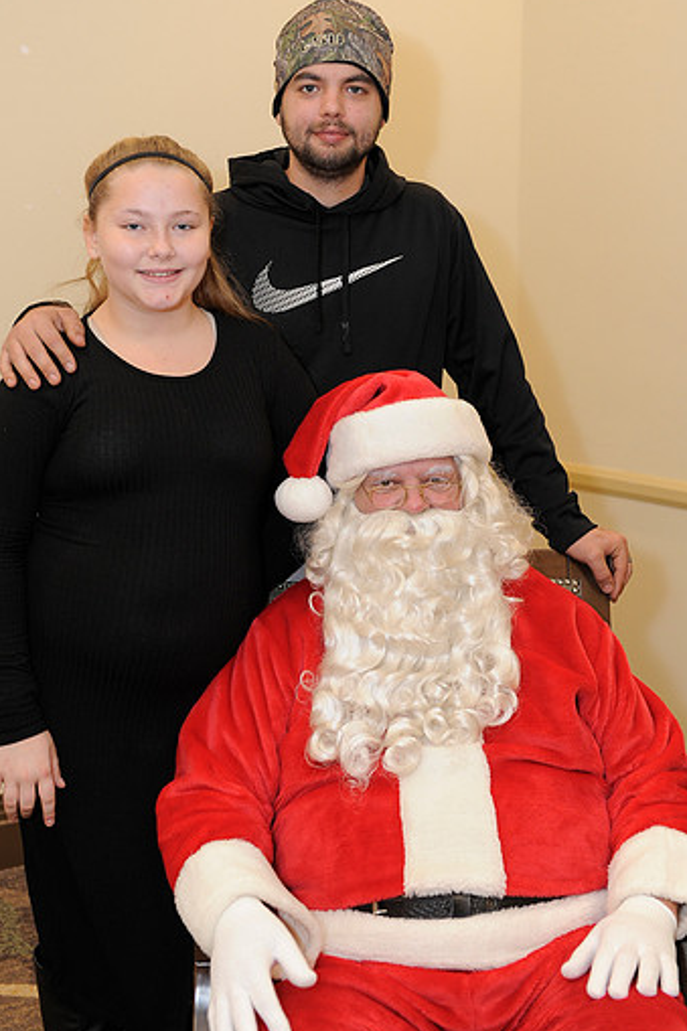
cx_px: 338
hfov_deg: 23.8
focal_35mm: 57
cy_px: 478
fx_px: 1633
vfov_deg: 35.0
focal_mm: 50
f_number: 4
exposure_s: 1/100
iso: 1600
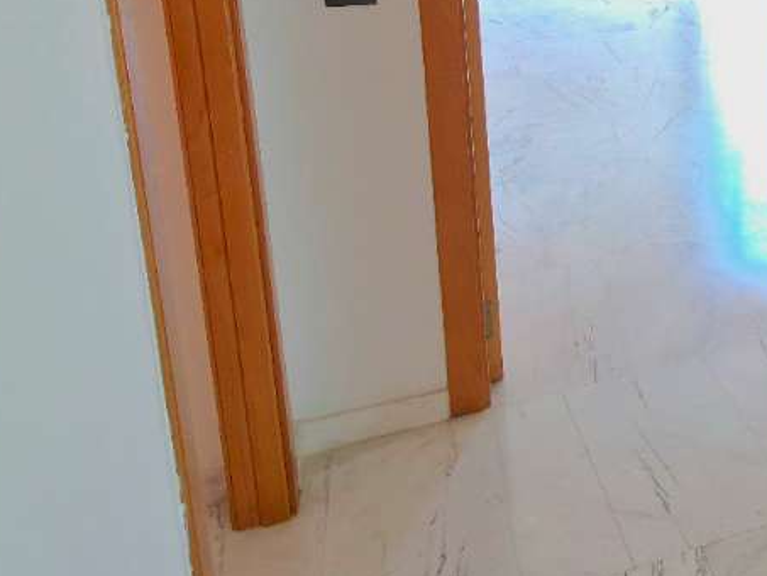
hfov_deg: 33.4
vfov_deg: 31.0
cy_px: -8
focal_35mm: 43
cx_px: 974
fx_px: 953
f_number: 1.9
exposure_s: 1/101
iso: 50
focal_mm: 2.2
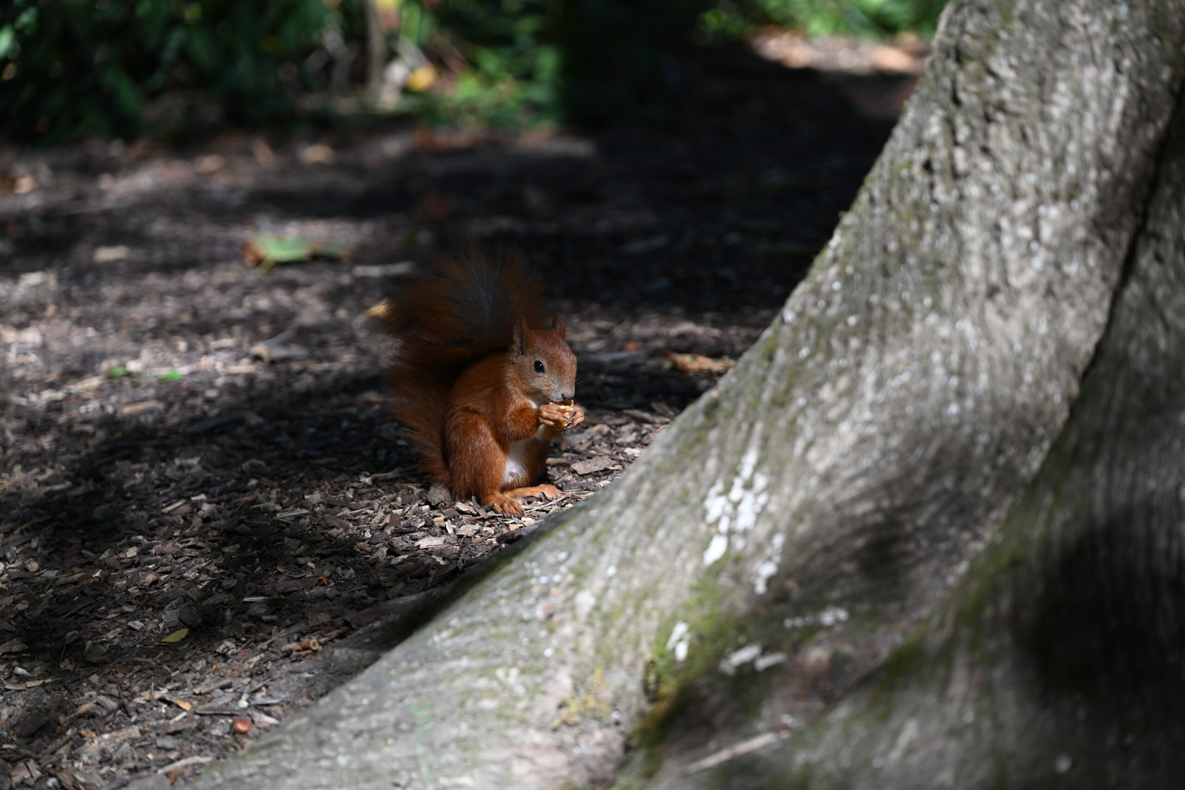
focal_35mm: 120
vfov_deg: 11.4
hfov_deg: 17.1
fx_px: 3950
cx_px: 592
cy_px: 395
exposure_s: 1/200
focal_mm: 120
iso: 64
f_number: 4
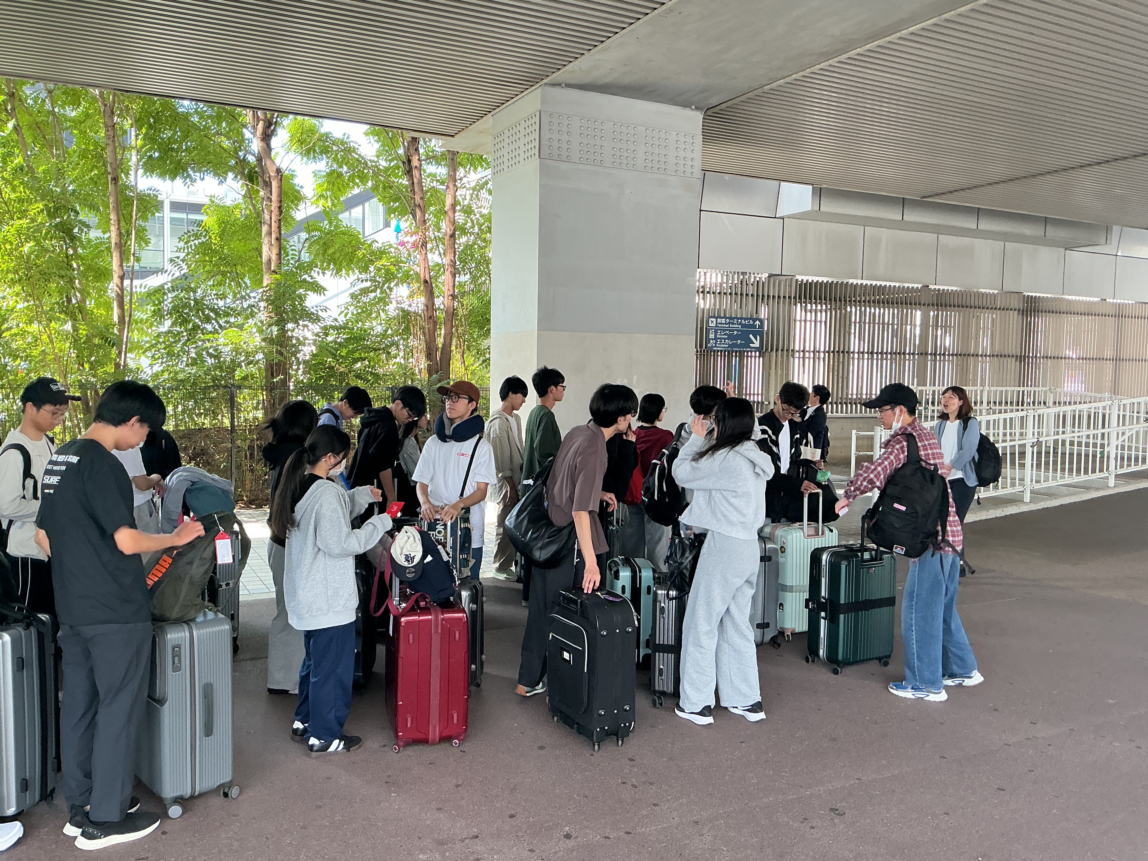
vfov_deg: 48.2
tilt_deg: -3.9
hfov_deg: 61.7
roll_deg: -1.4
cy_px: 430
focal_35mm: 29
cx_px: 574
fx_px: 962
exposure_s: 1/120
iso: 50
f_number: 1.8
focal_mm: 3
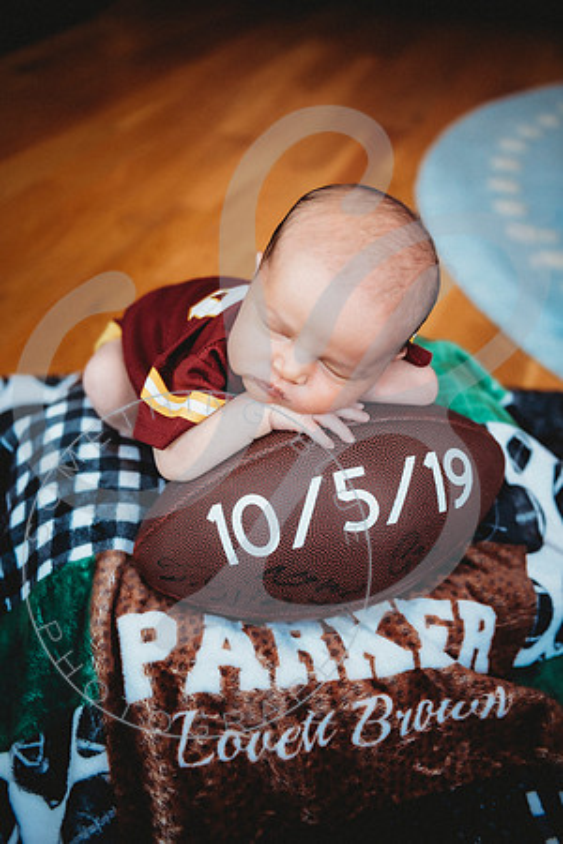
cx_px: 282
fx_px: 751
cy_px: 422
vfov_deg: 58.7
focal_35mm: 32
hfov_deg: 41.1
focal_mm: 32
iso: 1000
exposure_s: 1/125
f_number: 2.8
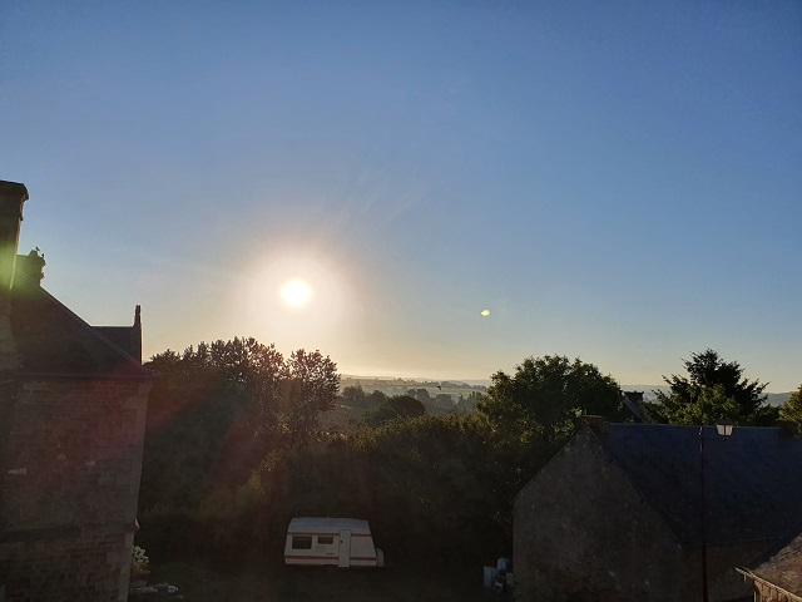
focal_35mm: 26
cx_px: 401
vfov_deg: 53.1
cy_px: 301
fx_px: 602
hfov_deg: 67.3
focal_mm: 4.32
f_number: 2.4
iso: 50
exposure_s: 1/6112
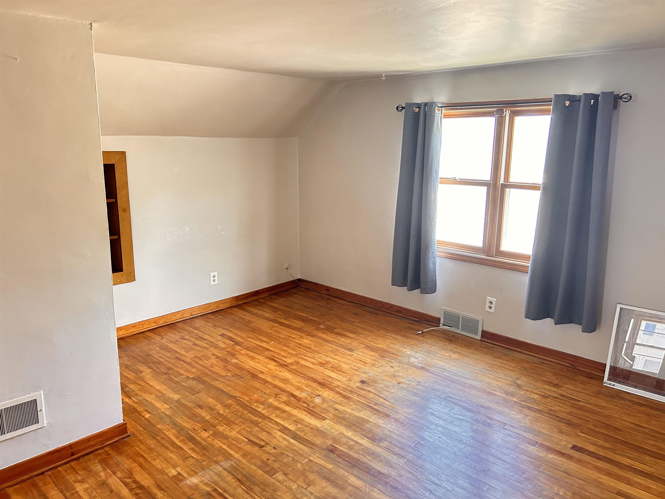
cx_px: 332
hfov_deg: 67.3
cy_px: 250
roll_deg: -0.7
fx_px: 499
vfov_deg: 53.1
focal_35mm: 26
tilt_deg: -10.7
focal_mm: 5.7
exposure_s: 1/60
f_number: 1.5
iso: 500
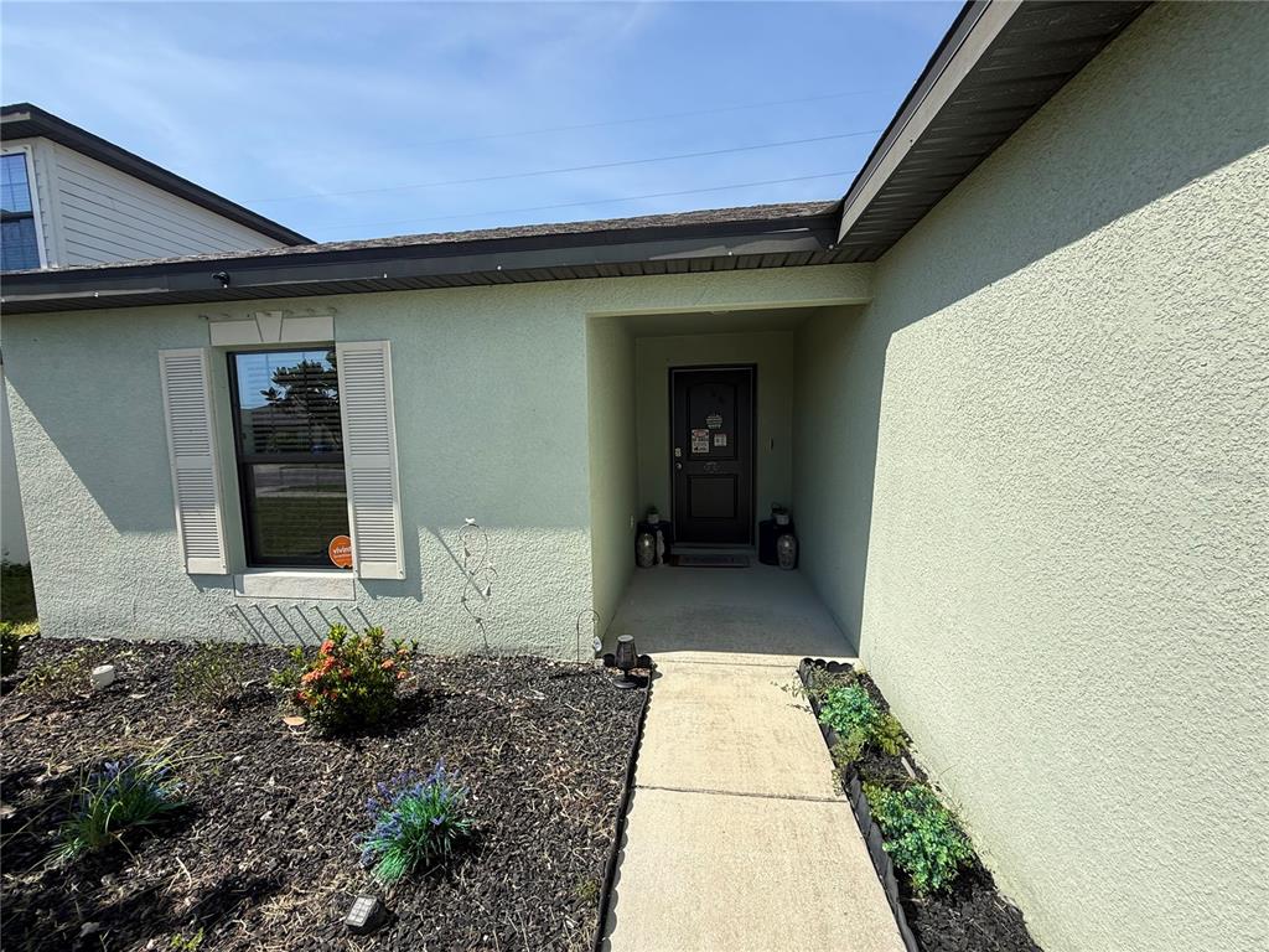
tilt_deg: -4.9
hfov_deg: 102.1
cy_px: 476
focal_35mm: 14
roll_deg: +0.7
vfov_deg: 85.7
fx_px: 513
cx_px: 634
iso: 50
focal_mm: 2.22
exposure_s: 1/1167
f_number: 2.2
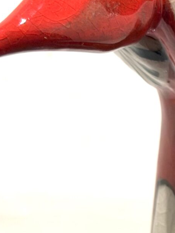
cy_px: 270
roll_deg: -1.1
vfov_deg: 9.7
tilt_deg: -36.6
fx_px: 1353
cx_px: 301
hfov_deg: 7.2
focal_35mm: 201
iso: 64
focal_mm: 6.76
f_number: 1.78
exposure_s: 1/121
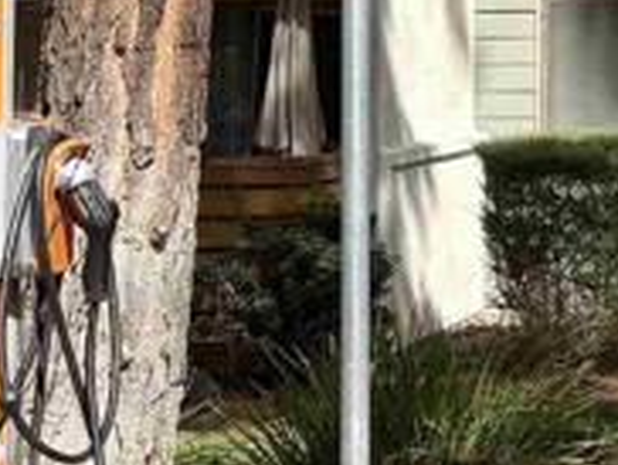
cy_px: -44
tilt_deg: +1.5
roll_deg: +0.9
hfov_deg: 11.7
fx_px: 2610
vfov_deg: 10.1
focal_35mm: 146
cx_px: 1338
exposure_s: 1/1901
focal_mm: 5.96
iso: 50
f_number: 1.6
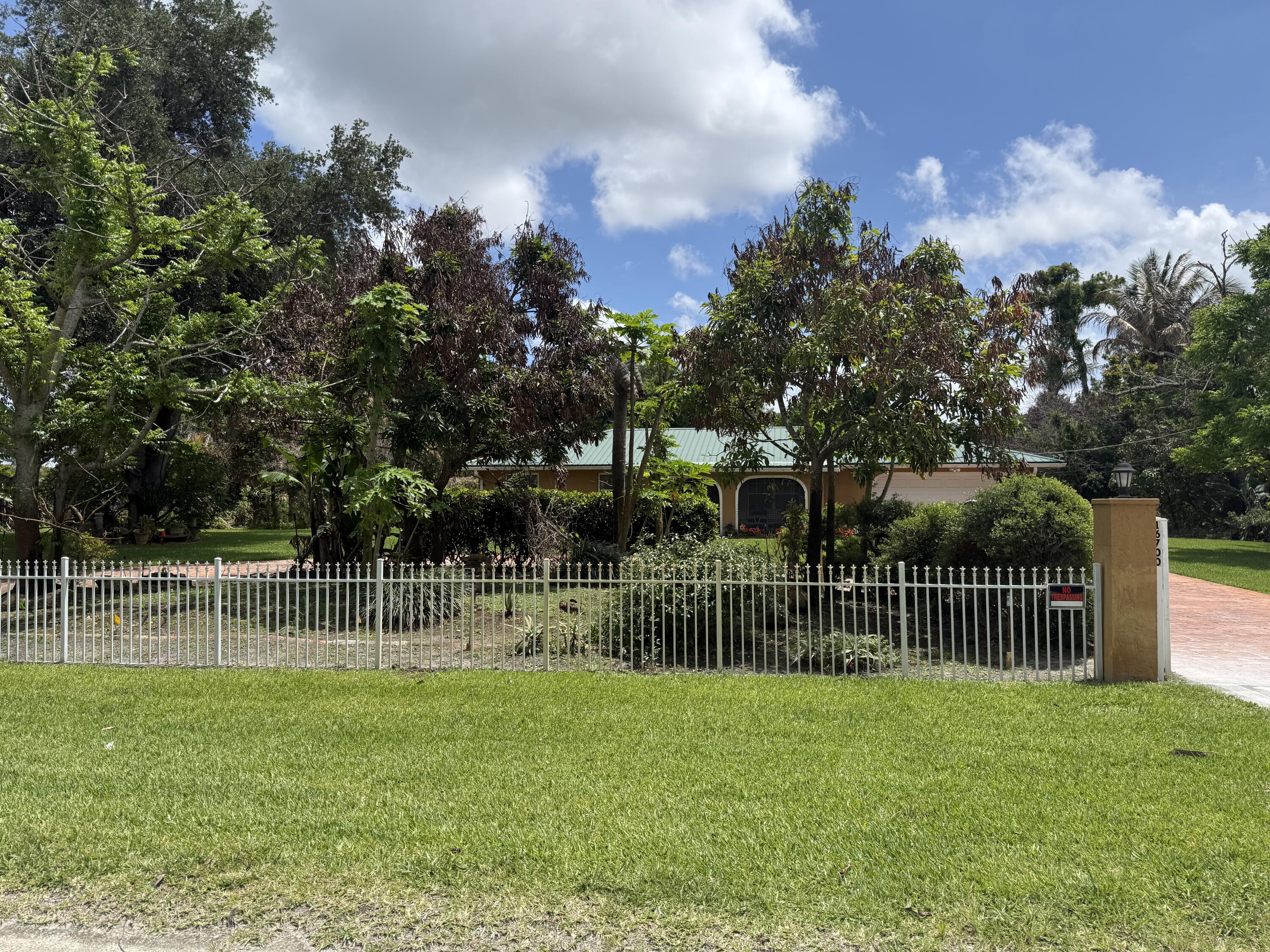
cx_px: 635
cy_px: 476
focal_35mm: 24
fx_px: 881
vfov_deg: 56.8
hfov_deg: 71.6
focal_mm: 6.76
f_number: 1.78
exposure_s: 1/4975
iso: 80
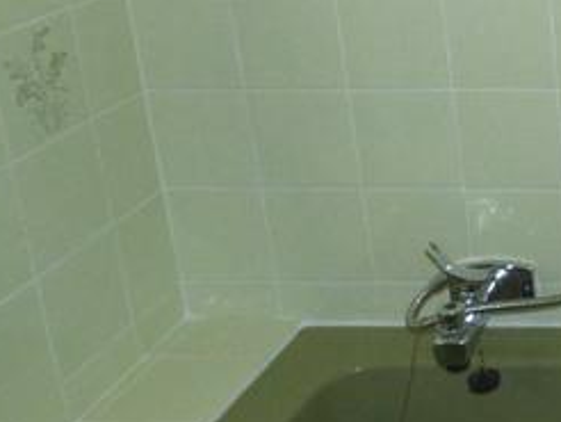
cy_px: 25
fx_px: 1054
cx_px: 812
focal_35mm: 65
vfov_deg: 22.0
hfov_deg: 24.2
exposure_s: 1/50
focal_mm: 3.58
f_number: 4.5
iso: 400
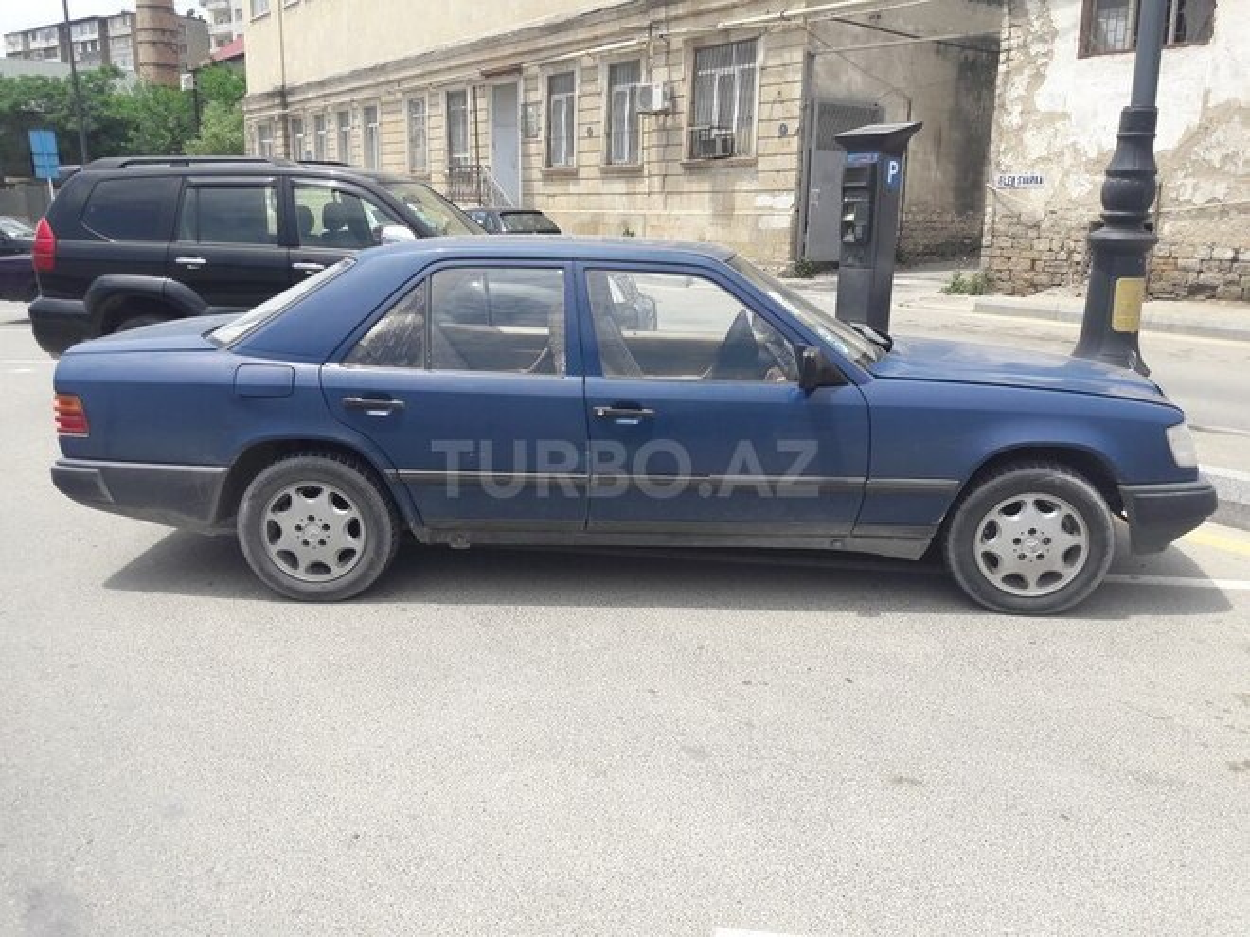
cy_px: 468
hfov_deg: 63.4
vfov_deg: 49.7
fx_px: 1011
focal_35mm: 28
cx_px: 625
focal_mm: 3.7
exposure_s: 1/1093
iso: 40
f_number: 1.9
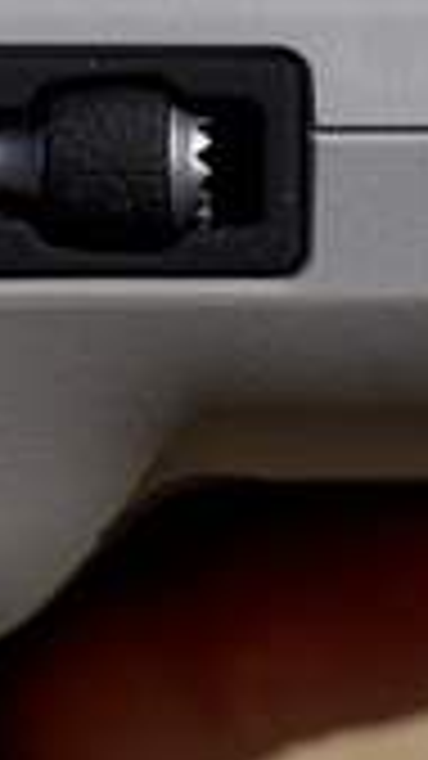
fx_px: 7025
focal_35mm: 348
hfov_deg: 3.5
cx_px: 703
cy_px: 187
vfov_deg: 6.2
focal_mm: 70
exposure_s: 1/3200
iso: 400
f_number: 5.6
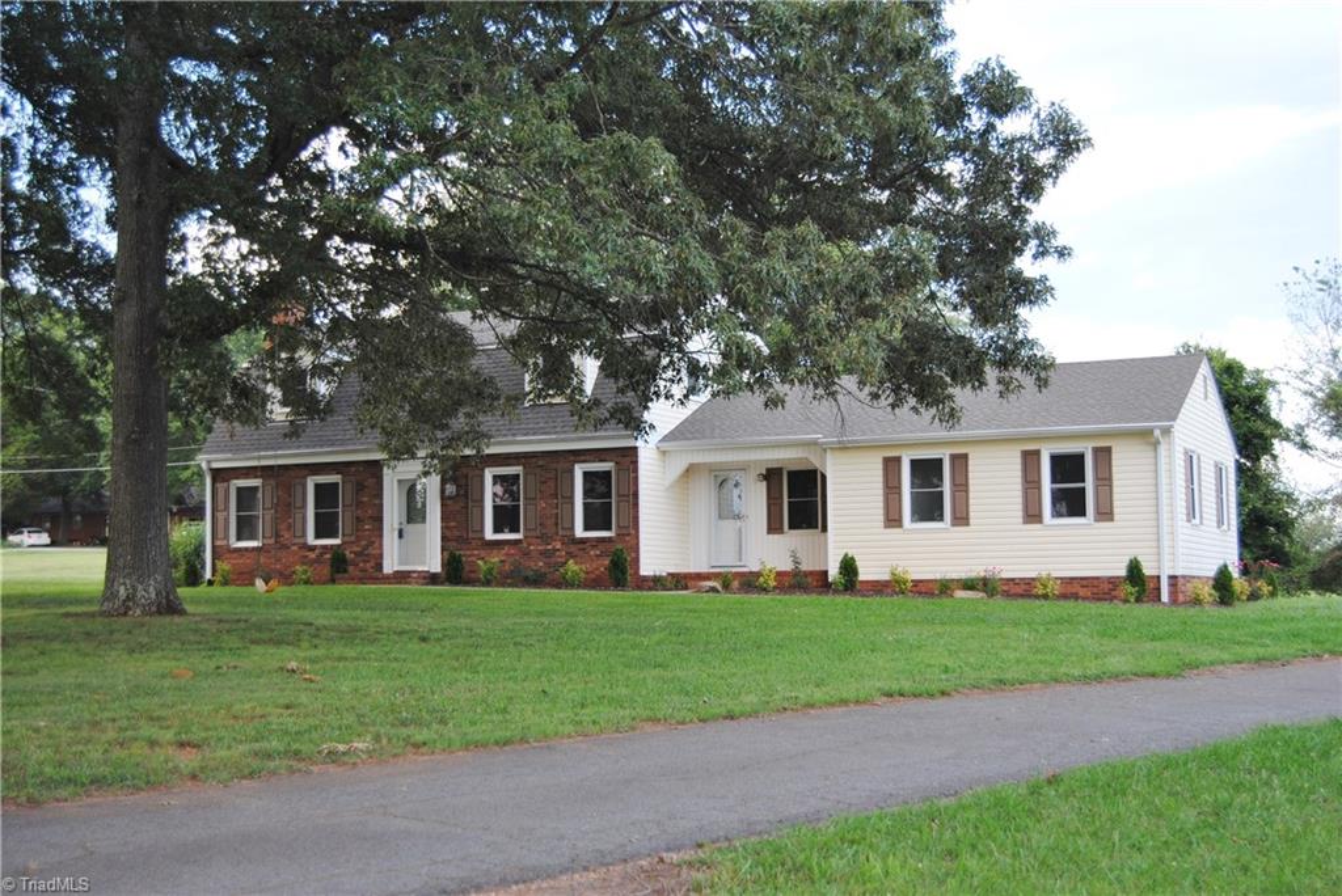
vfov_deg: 28.1
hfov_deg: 41.1
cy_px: 448
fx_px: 1790
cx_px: 671
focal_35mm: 48
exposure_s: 1/125
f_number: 4.5
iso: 200
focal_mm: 32
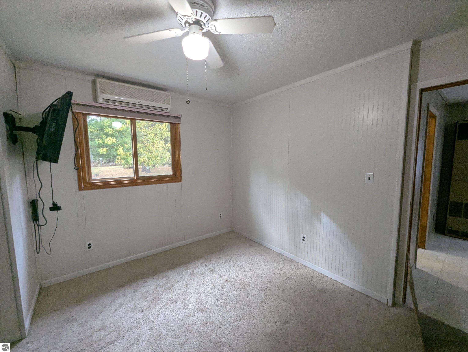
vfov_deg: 90.1
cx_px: 234
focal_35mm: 13
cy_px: 176
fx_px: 176
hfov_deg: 106.1
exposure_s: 1/120
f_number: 2.2
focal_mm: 1.95
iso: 188
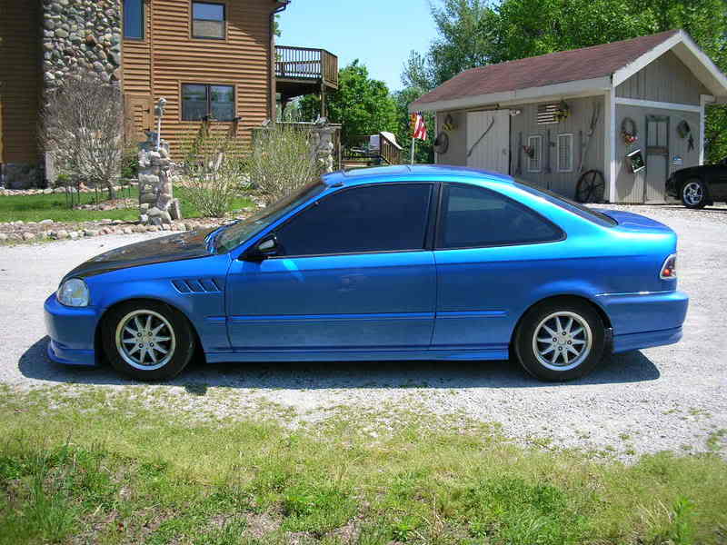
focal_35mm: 35
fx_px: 735
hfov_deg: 52.6
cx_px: 364
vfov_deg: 40.7
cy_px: 272
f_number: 8.5
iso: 50
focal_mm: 5.8
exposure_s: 1/55.3
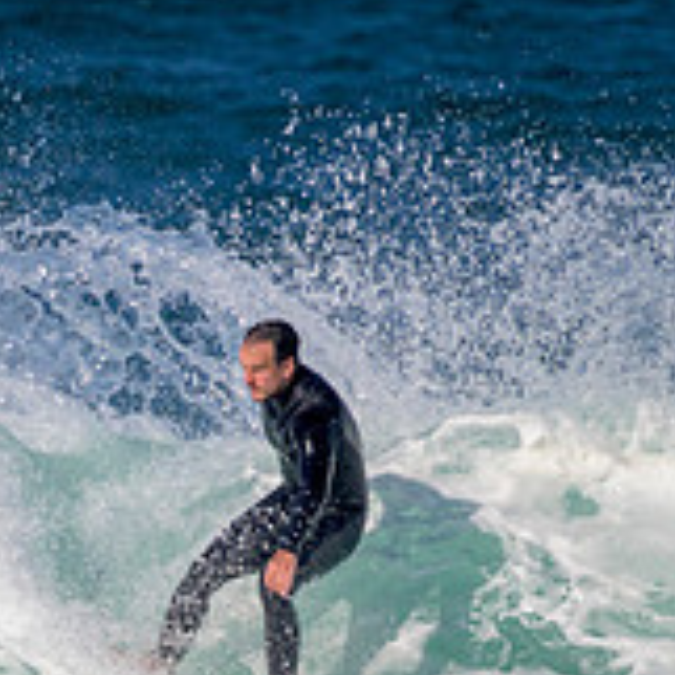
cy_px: 748
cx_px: -75
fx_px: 54116
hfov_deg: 0.7
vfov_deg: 0.7
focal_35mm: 2453
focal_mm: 800
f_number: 11
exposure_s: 1/2000
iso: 900
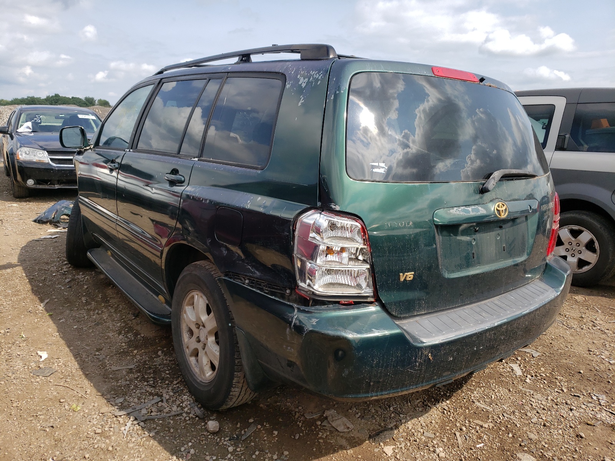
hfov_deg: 67.3
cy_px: 230
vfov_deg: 53.1
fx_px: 462
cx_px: 308
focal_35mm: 26
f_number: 1.5
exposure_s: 1/2500
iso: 50
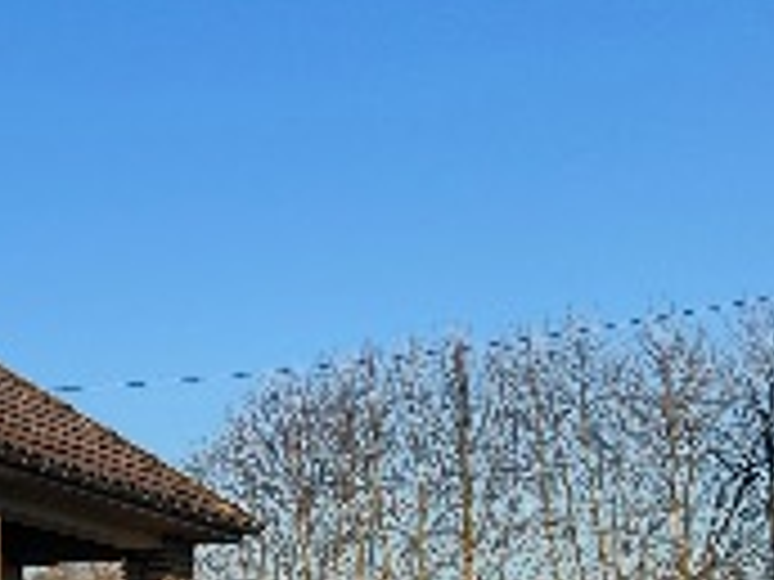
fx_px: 2169
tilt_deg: +6.8
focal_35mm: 97
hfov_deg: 17.4
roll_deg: +0.8
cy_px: 513
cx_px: -518
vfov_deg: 15.1
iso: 50
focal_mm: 5.1
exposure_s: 1/3135
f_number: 1.6
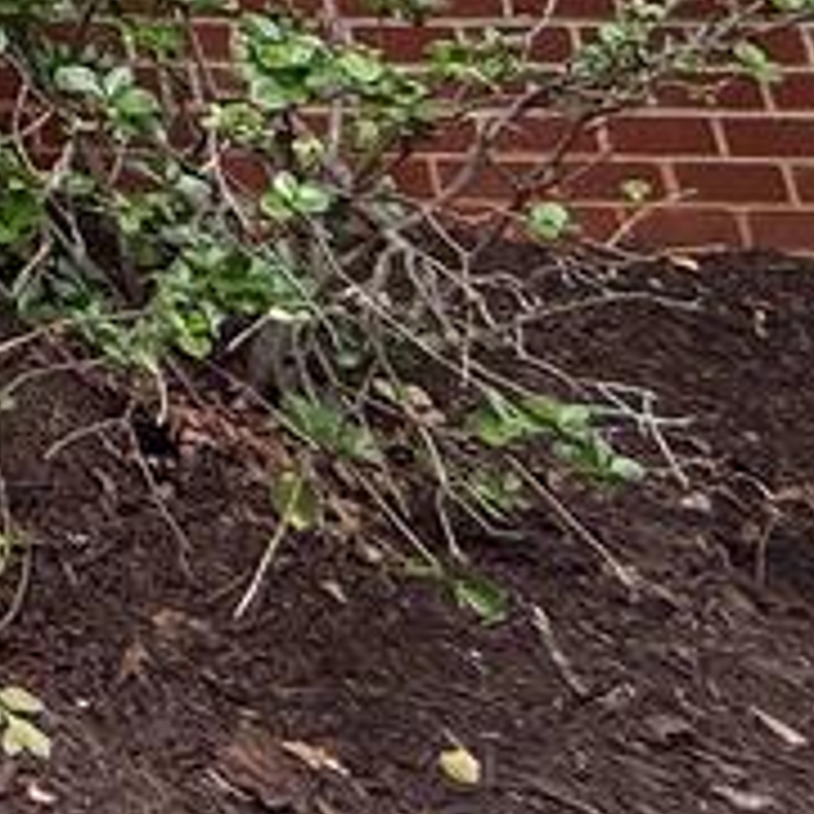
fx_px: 1862
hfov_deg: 15.2
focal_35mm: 70
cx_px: -1102
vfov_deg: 18.0
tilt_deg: +17.1
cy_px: -765
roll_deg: +0.4
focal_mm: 2.22
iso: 50
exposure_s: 1/151
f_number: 2.2
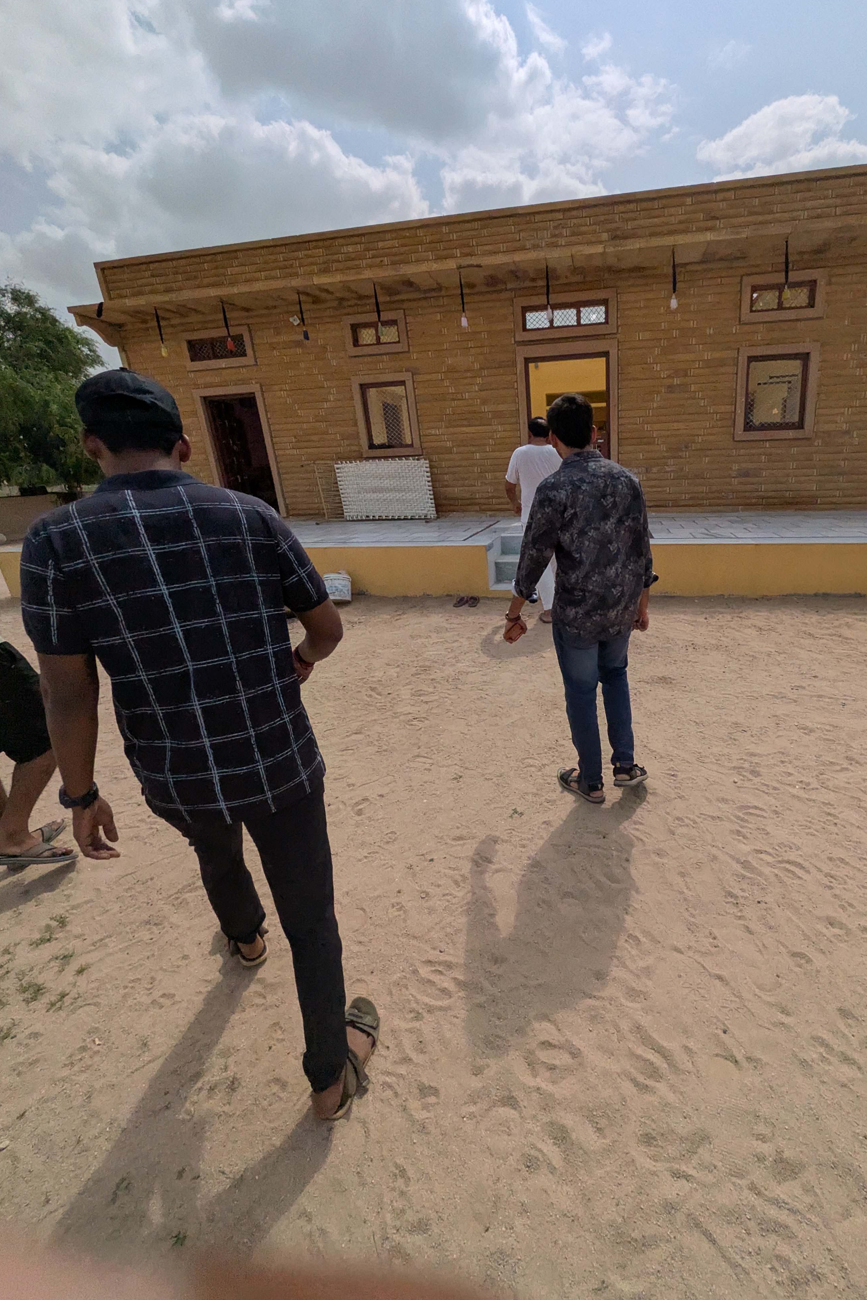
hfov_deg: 77.0
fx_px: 542
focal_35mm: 15
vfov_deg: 100.4
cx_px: 488
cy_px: 638
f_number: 2.2
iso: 57
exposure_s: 1/13699
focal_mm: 1.83
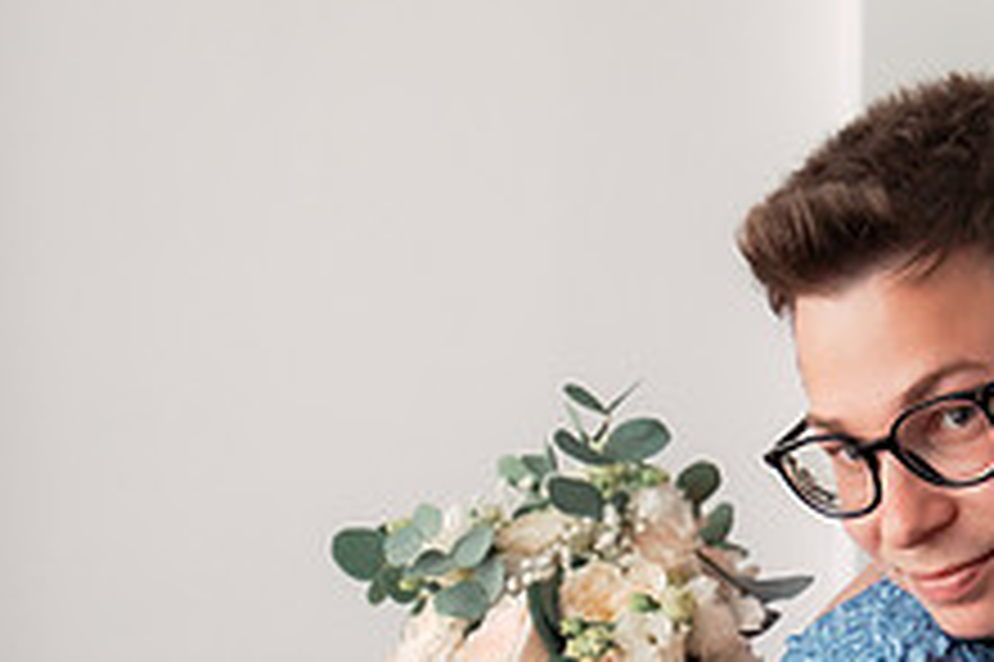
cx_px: 965
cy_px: 562
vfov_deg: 12.8
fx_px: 2925
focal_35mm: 106
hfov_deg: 18.8
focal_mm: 30
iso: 1600
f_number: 2.8
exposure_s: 1/160
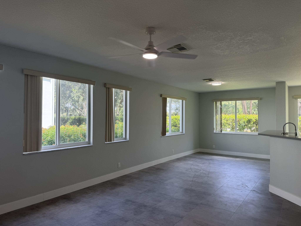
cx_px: 150
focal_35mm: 24
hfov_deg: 71.6
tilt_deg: +1.7
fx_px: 209
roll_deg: +0.5
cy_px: 113
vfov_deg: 56.8
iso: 80
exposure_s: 1/217
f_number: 1.78
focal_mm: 6.76
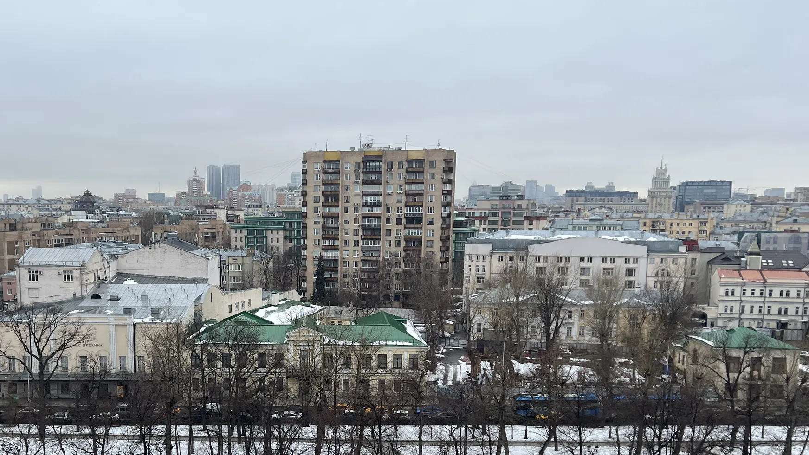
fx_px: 837
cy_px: 341
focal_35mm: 39
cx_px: 297
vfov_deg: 29.9
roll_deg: -0.1
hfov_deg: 51.0
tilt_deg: -10.5
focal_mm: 5.7
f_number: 1.5
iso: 50
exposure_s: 1/1000
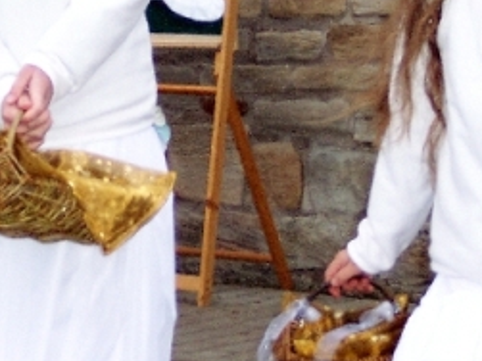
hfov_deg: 11.9
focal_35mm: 166
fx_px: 2310
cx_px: 127
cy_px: -44
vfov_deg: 8.9
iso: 140
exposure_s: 1/90
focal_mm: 13.3
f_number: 3.4
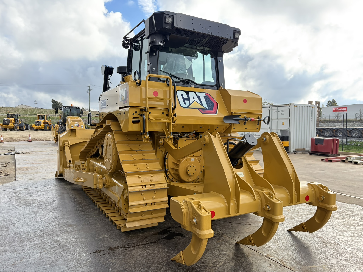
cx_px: 182
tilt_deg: -2.4
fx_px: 273
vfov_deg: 53.1
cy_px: 136
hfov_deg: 67.3
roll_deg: +1.1
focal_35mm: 26
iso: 64
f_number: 1.6
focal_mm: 5.96
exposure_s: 1/433
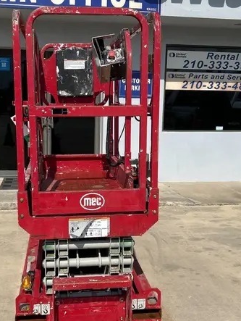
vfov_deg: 43.8
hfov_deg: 33.6
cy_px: 164
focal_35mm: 43
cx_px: 98
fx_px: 399
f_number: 1.5
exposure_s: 1/8000
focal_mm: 5.7
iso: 50
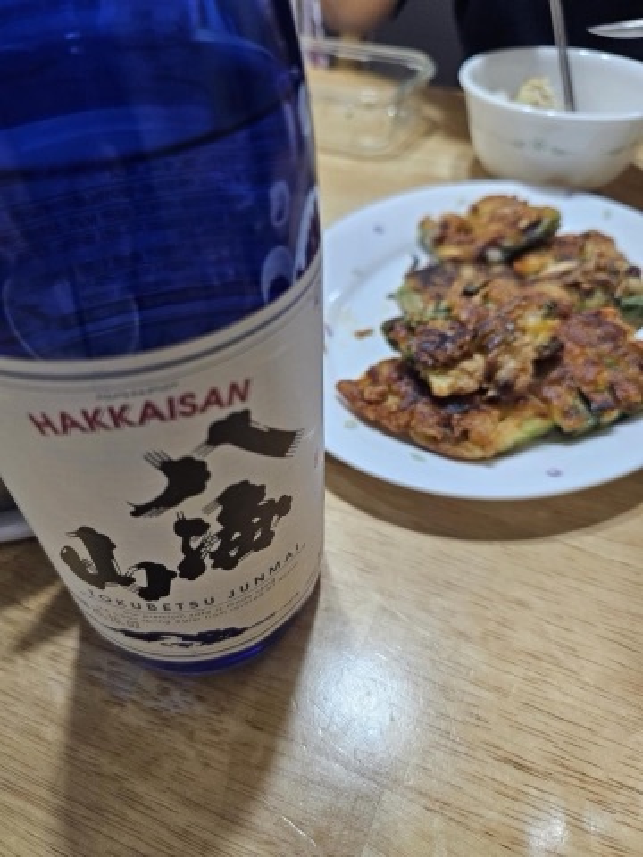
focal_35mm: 23
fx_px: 570
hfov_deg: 58.9
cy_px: 428
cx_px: 322
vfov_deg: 73.9
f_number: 1.7
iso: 500
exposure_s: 1/120
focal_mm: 6.3
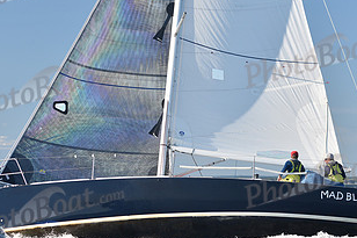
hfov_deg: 15.5
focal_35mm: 132
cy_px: 134
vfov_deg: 10.4
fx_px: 1308
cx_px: 185
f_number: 4
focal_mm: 70
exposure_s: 1/800
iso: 250
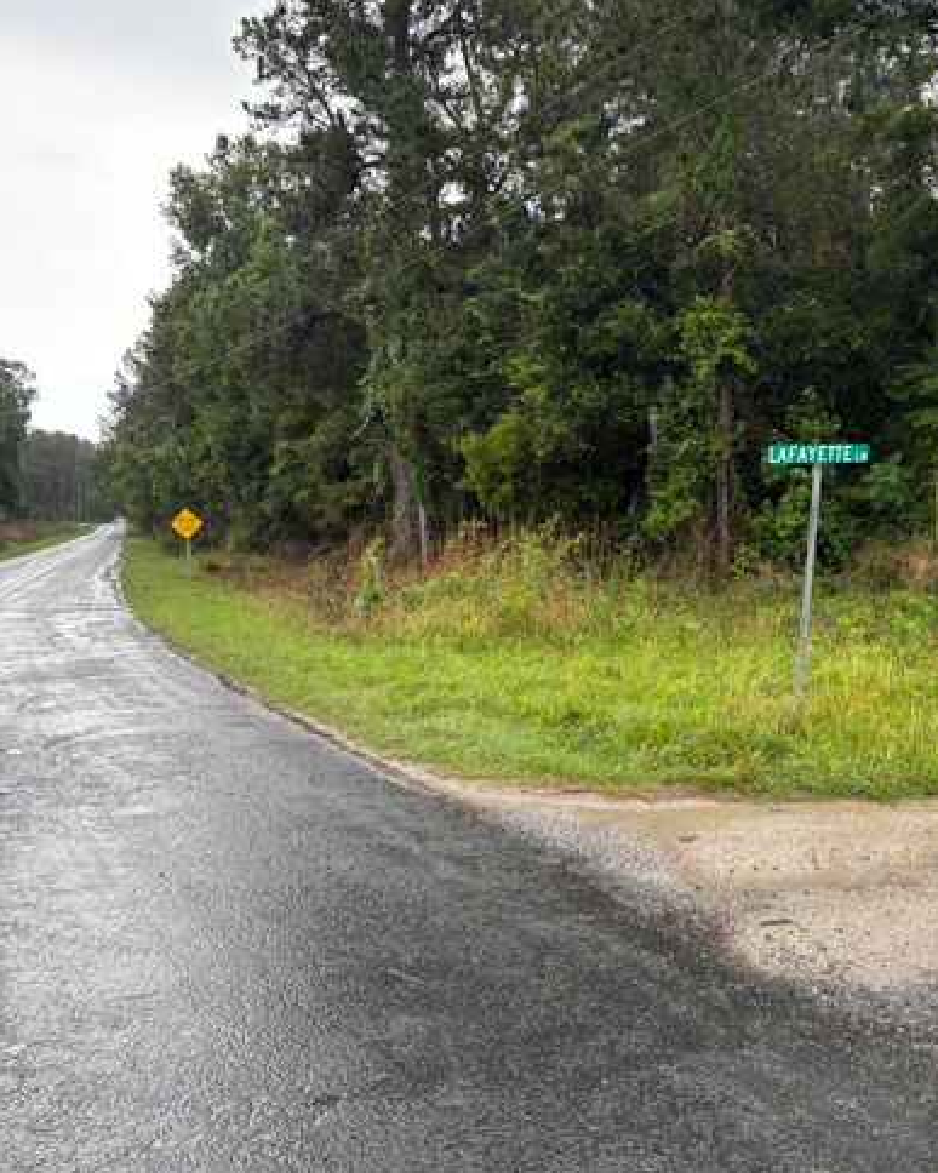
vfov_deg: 51.5
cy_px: 612
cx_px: 604
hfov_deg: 41.8
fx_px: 1215
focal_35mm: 35
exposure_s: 1/121
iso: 40
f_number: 1.6
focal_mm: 5.96
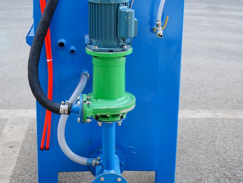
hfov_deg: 42.9
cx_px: 109
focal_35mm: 44
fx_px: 309
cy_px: 85
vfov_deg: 32.9
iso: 200
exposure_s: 1/45
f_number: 8
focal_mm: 35
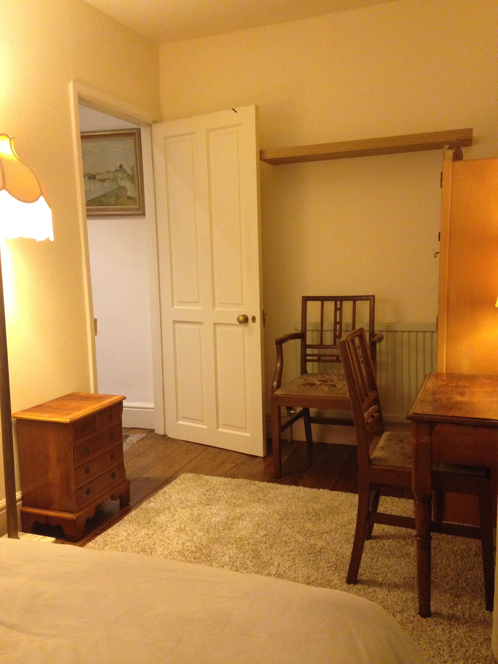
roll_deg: +0.5
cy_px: 332
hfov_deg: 42.9
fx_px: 633
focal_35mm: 33
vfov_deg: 55.4
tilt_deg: -8.1
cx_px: 249
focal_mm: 4.12
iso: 400
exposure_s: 1/15
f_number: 2.4
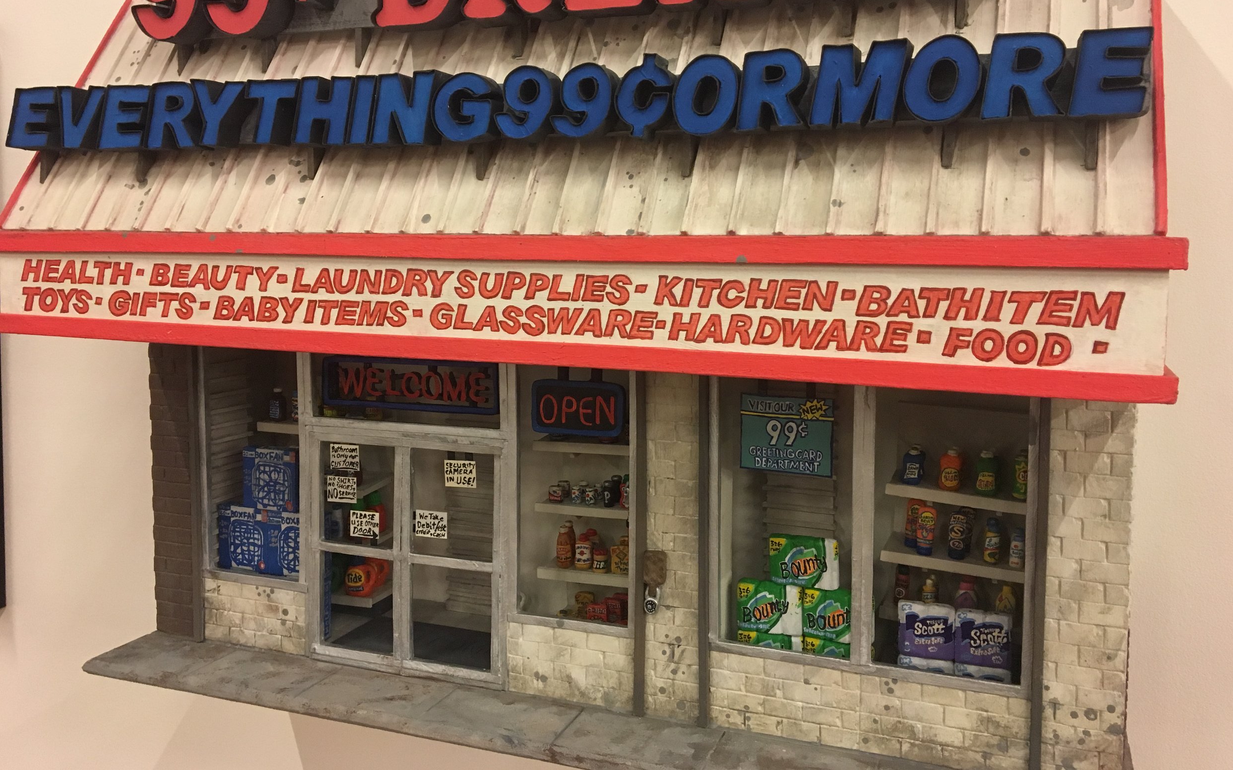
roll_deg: -0.7
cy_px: 329
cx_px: 621
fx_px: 1042
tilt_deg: -3.7
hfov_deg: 61.2
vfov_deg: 40.5
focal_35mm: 31
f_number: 2.2
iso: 125
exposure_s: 1/30
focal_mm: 4.15
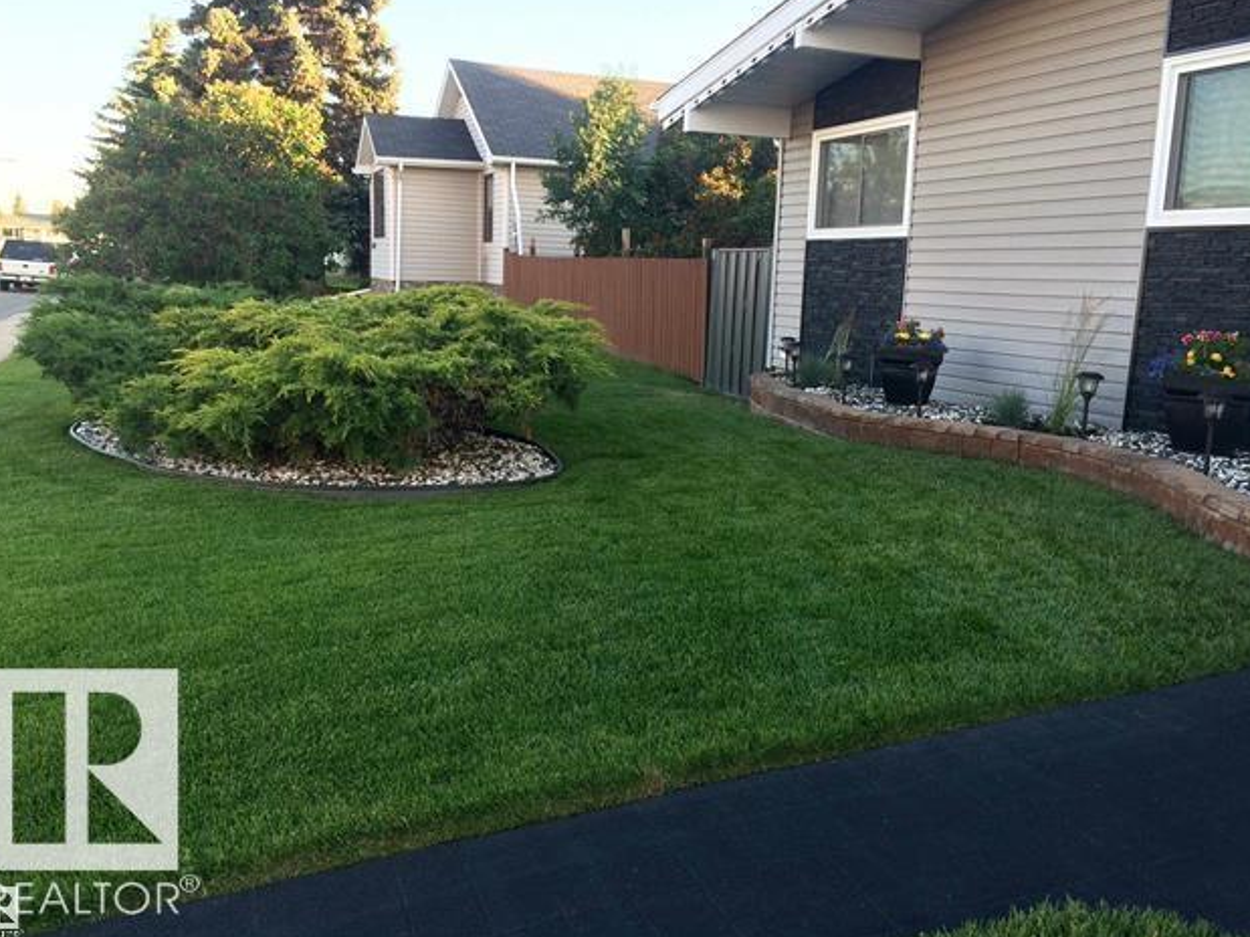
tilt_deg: -8.8
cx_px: 622
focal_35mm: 30
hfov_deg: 60.0
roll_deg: -1.3
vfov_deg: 46.8
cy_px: 458
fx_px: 1083
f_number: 2.2
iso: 50
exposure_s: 1/120
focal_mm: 4.15
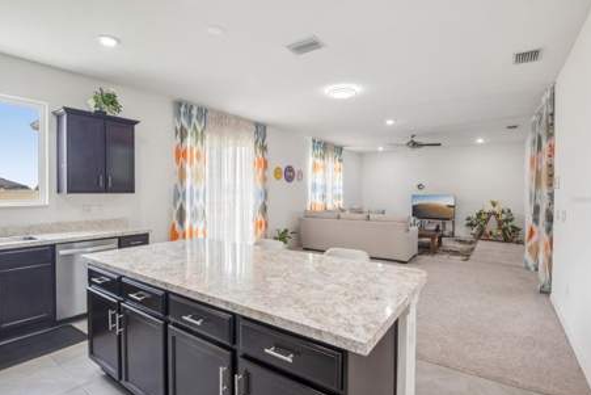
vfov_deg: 70.5
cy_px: 199
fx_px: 279
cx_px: 292
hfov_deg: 93.3
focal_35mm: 17
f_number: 8
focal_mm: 16
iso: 400
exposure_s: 1/30
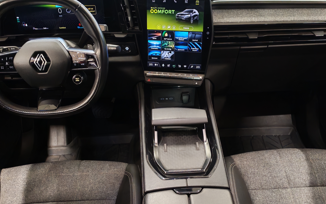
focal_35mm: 41
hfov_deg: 48.2
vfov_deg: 31.2
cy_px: 109
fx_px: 364
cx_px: 171
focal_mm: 6.12
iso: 2000
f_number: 1.9
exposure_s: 1/33
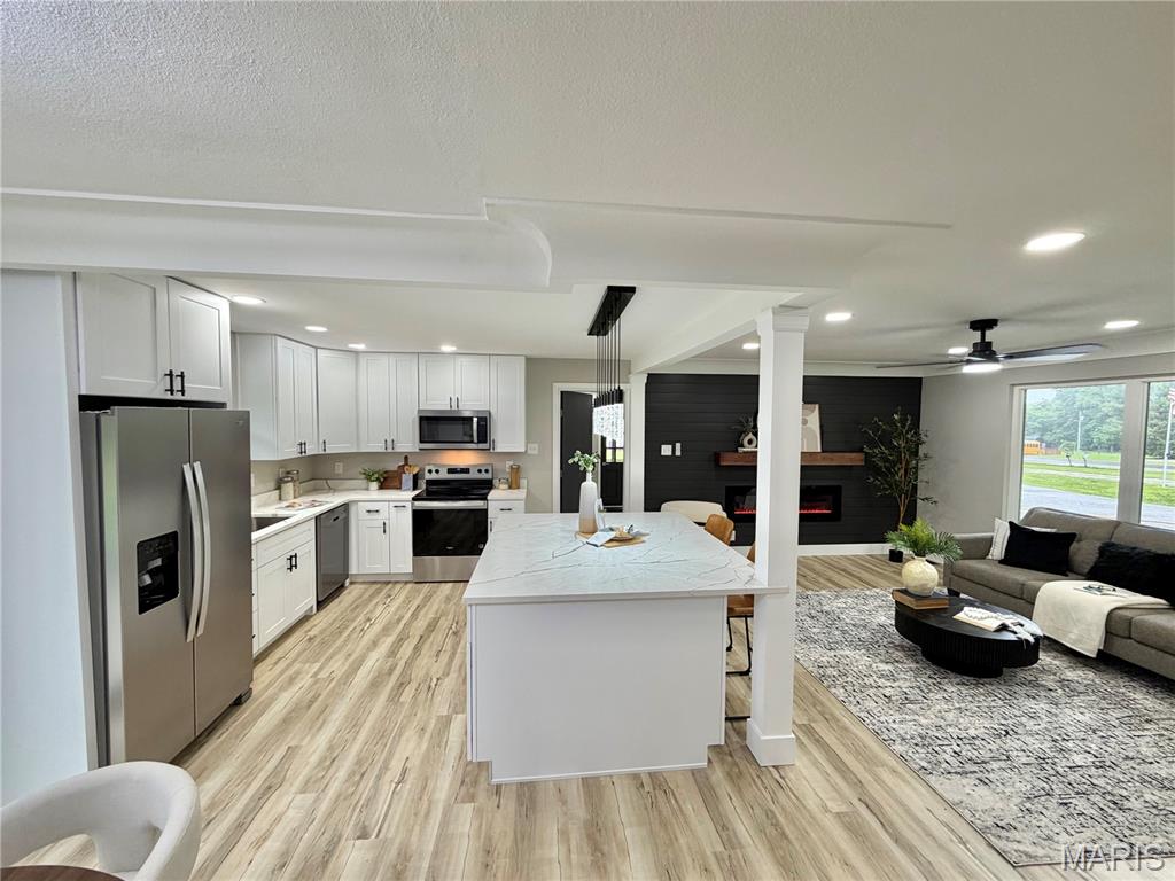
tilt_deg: -2.8
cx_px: 588
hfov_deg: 102.1
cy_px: 440
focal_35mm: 14
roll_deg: -0.5
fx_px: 475
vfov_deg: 85.7
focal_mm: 2.22
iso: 80
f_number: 2.2
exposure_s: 1/65
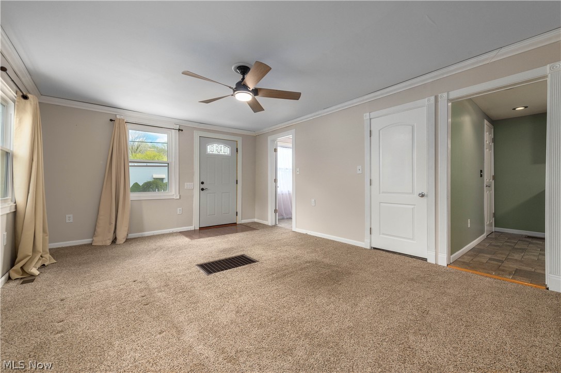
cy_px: 186
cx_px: 280
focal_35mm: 14
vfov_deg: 81.1
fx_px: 218
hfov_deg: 104.3
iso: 64
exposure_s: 1/60
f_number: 9
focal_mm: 14
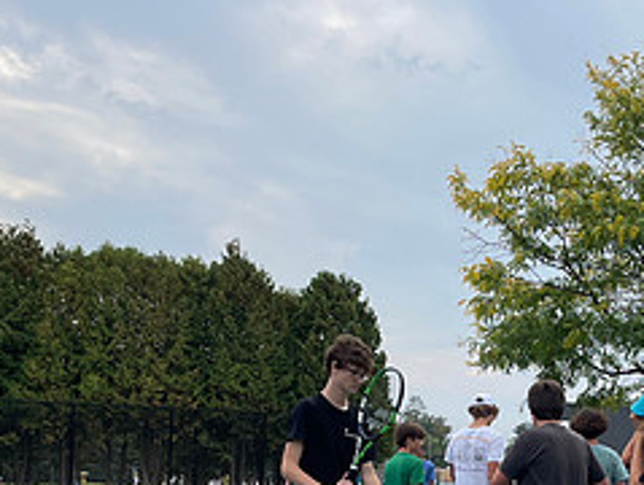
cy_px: 513
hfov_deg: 30.3
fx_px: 1174
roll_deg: -1.9
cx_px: 463
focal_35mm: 63
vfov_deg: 22.2
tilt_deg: -2.4
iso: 32
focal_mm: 4.2
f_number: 1.6
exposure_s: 1/1916
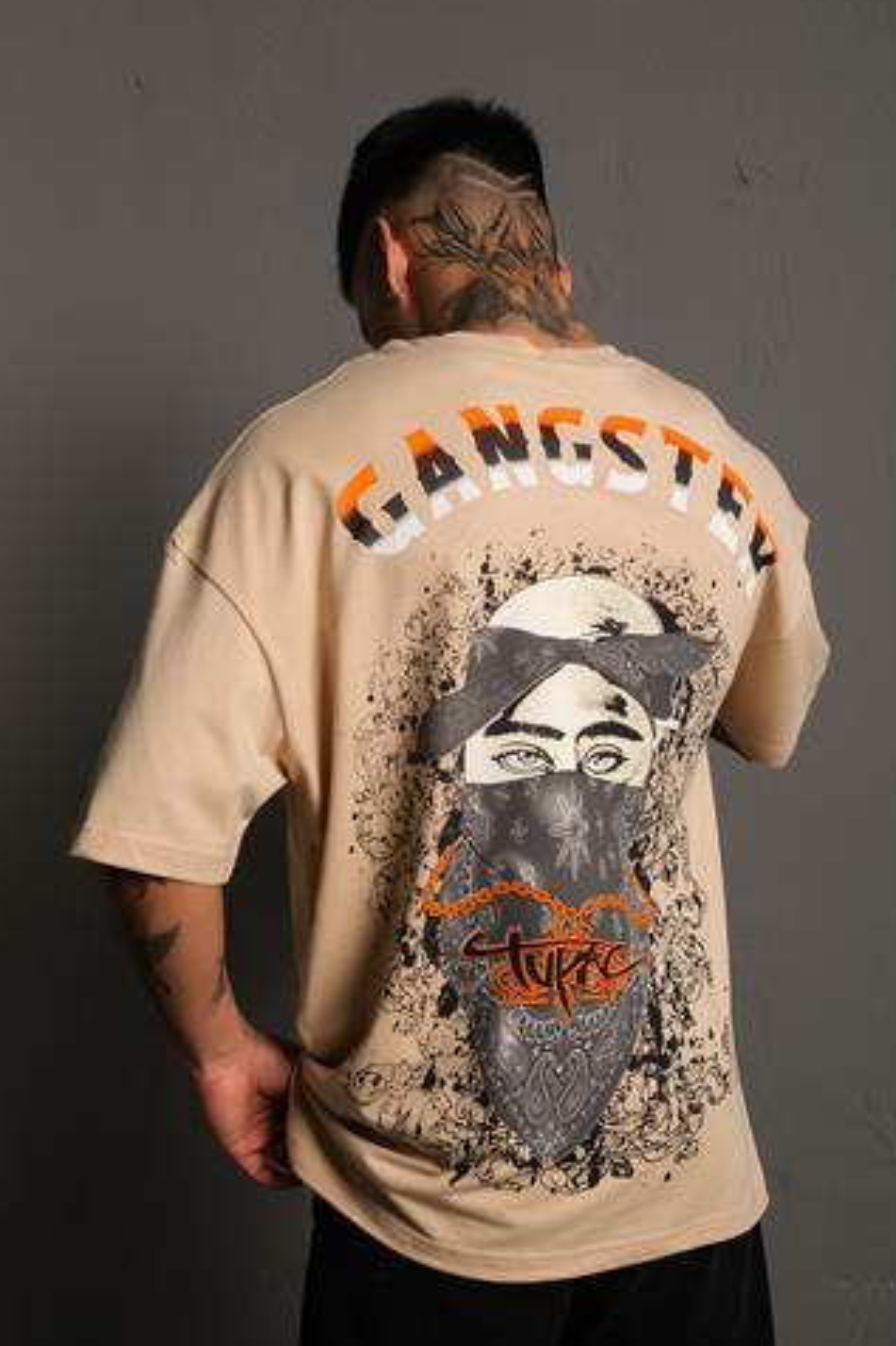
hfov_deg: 31.1
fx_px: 1606
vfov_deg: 45.4
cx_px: 492
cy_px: 694
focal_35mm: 43
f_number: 5
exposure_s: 1/160
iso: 160
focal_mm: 23.3
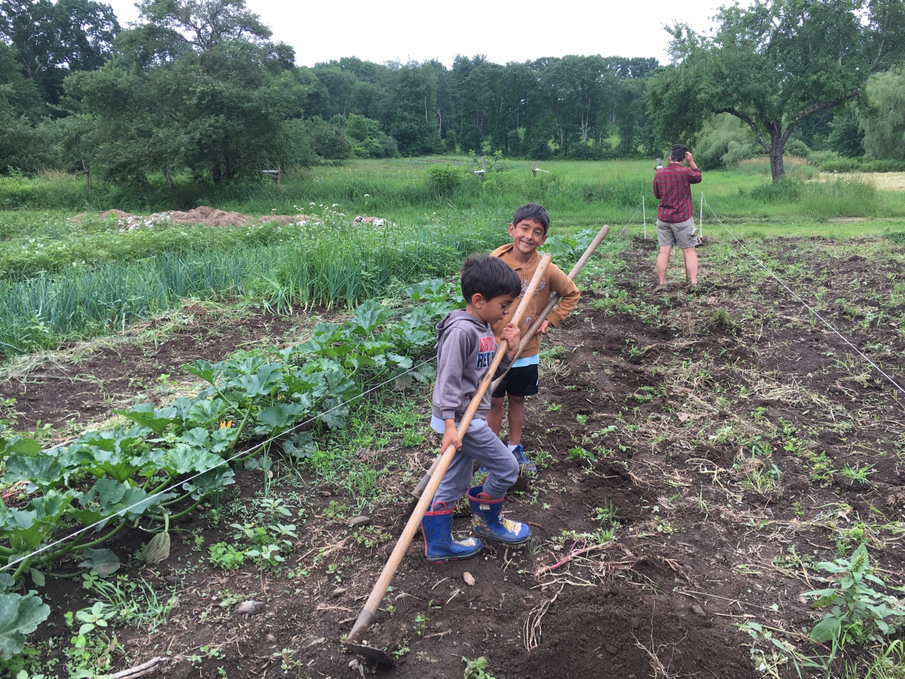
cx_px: 452
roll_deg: +1.3
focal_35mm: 29
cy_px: 340
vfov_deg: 48.2
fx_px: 758
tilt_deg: -13.4
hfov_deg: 61.7
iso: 25
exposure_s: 1/188
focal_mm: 4.15
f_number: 2.2
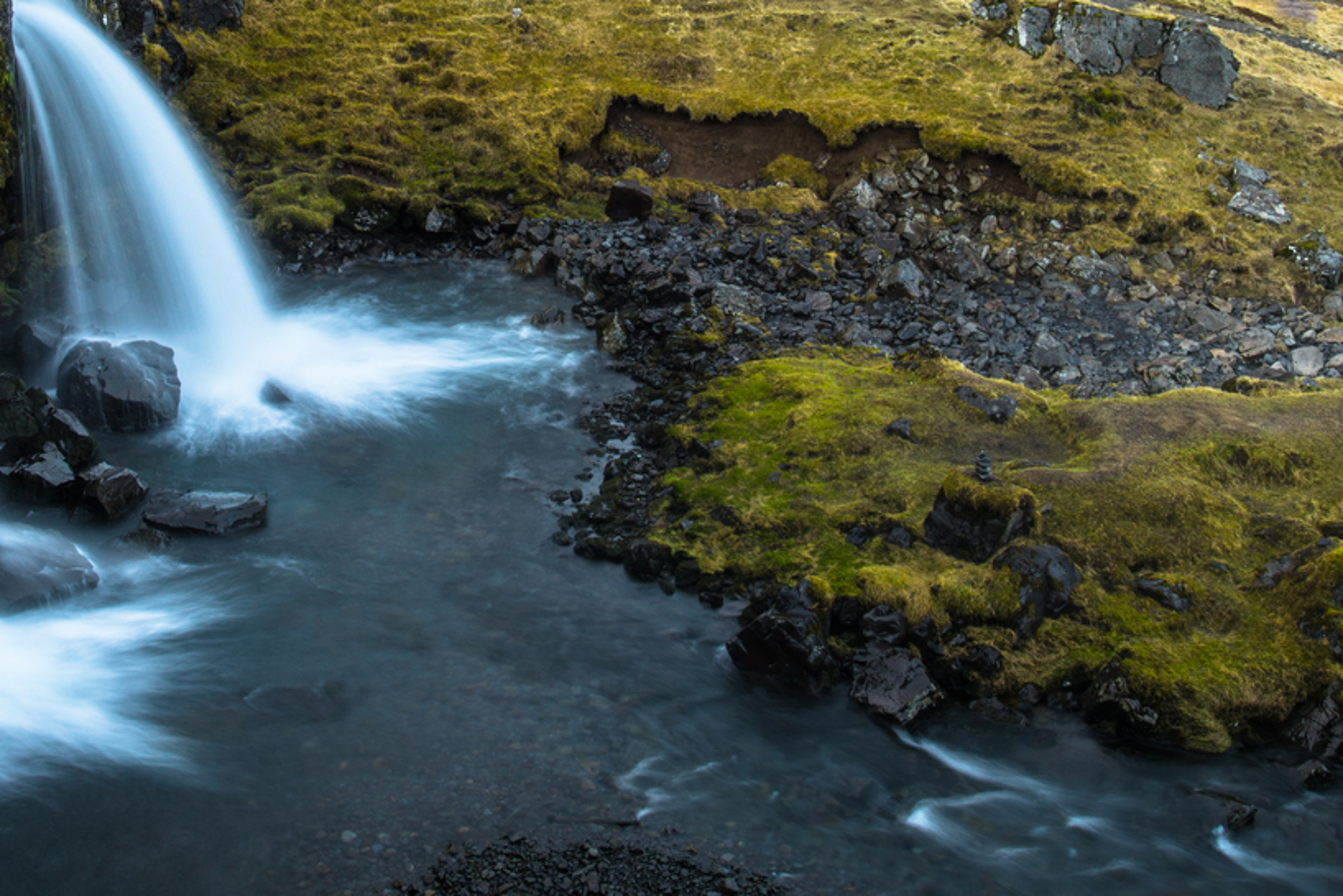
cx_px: 531
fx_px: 1754
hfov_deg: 41.7
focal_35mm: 47
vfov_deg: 27.8
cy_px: 129
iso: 50
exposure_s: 2
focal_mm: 20
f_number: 16
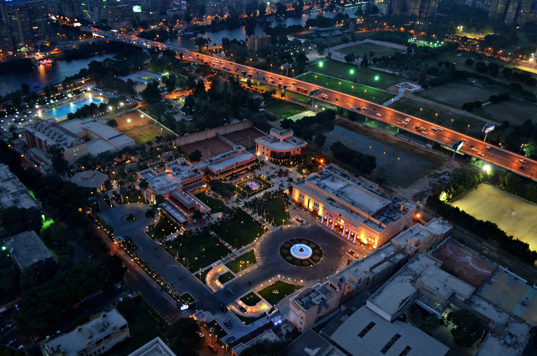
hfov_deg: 67.5
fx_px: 402
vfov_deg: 47.7
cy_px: 178
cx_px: 268
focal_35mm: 27
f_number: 3.5
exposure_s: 1/30
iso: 2000
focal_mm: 18
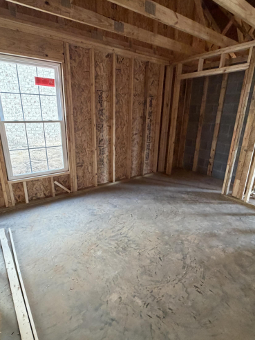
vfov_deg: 84.6
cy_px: 169
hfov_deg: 68.7
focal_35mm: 19
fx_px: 186
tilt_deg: -17.8
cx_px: 125
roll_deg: -1.1
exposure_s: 1/67
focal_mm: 2.22
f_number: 2.2
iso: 320
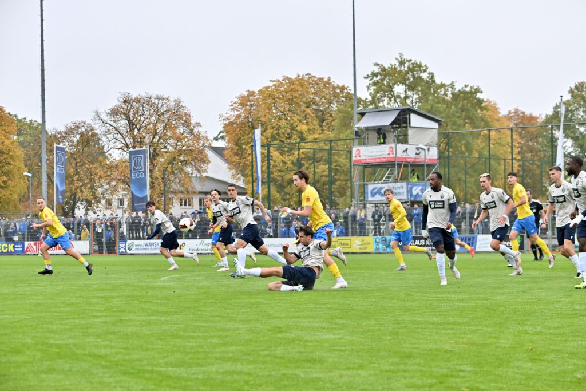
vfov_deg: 14.4
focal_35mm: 95
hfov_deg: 21.5
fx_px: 1547
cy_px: 196
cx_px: 293
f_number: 4.5
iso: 3200
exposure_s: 1/1600
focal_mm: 95
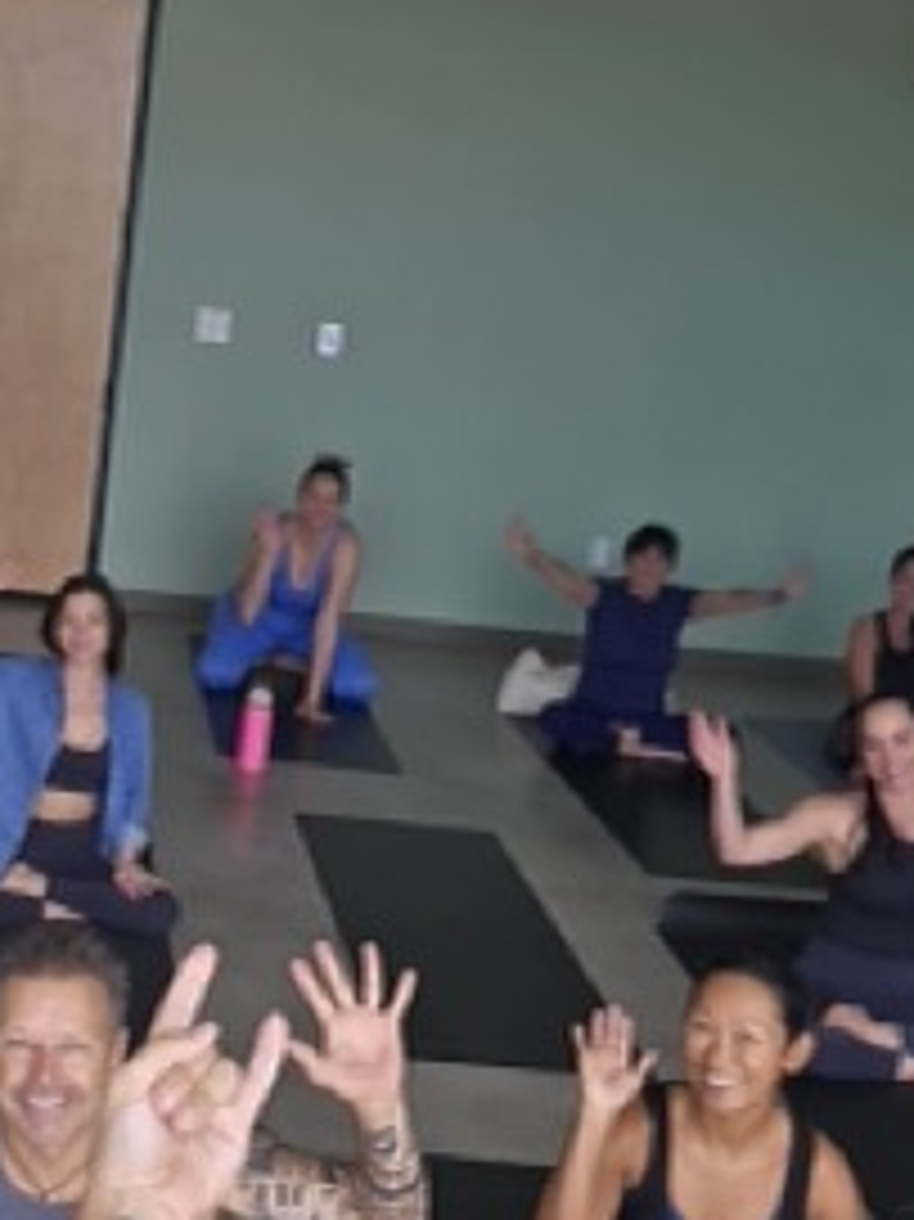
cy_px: 693
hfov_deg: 24.4
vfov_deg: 32.7
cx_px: 180
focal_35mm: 59
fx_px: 2079
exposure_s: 1/120
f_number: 2.2
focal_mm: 3.3
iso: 64
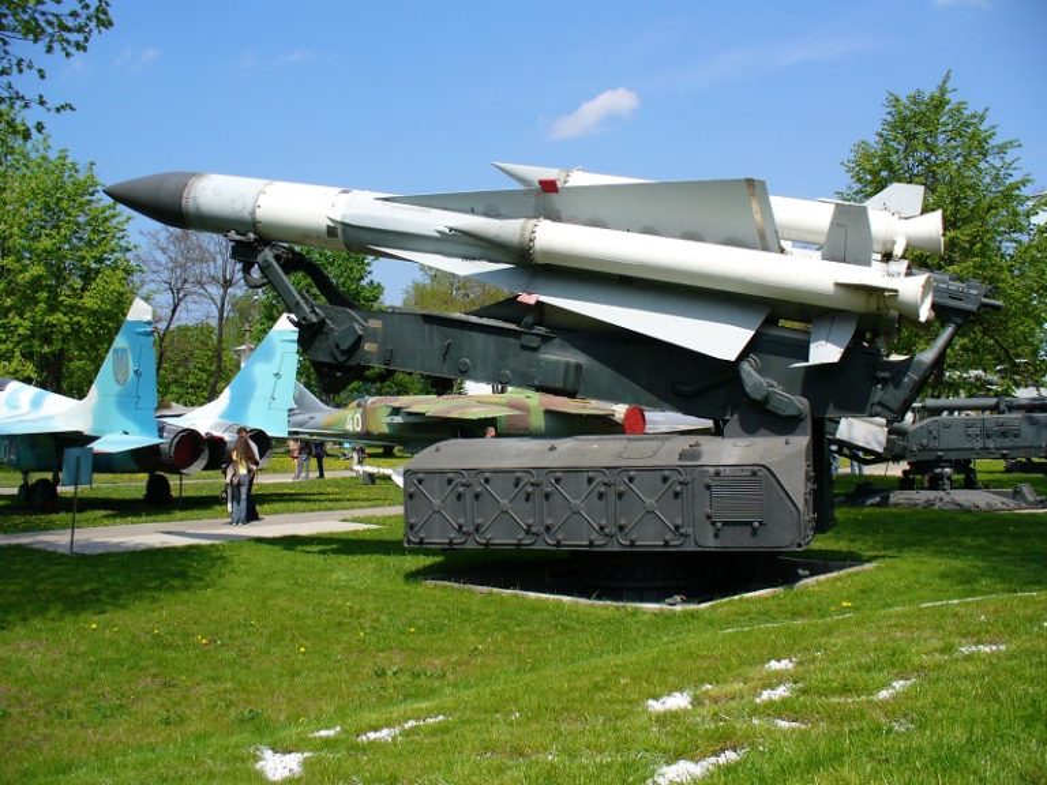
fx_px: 1119
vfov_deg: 38.7
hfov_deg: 50.1
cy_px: 392
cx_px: 524
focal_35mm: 37
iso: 80
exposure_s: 1/320
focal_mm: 6.1
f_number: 5.6
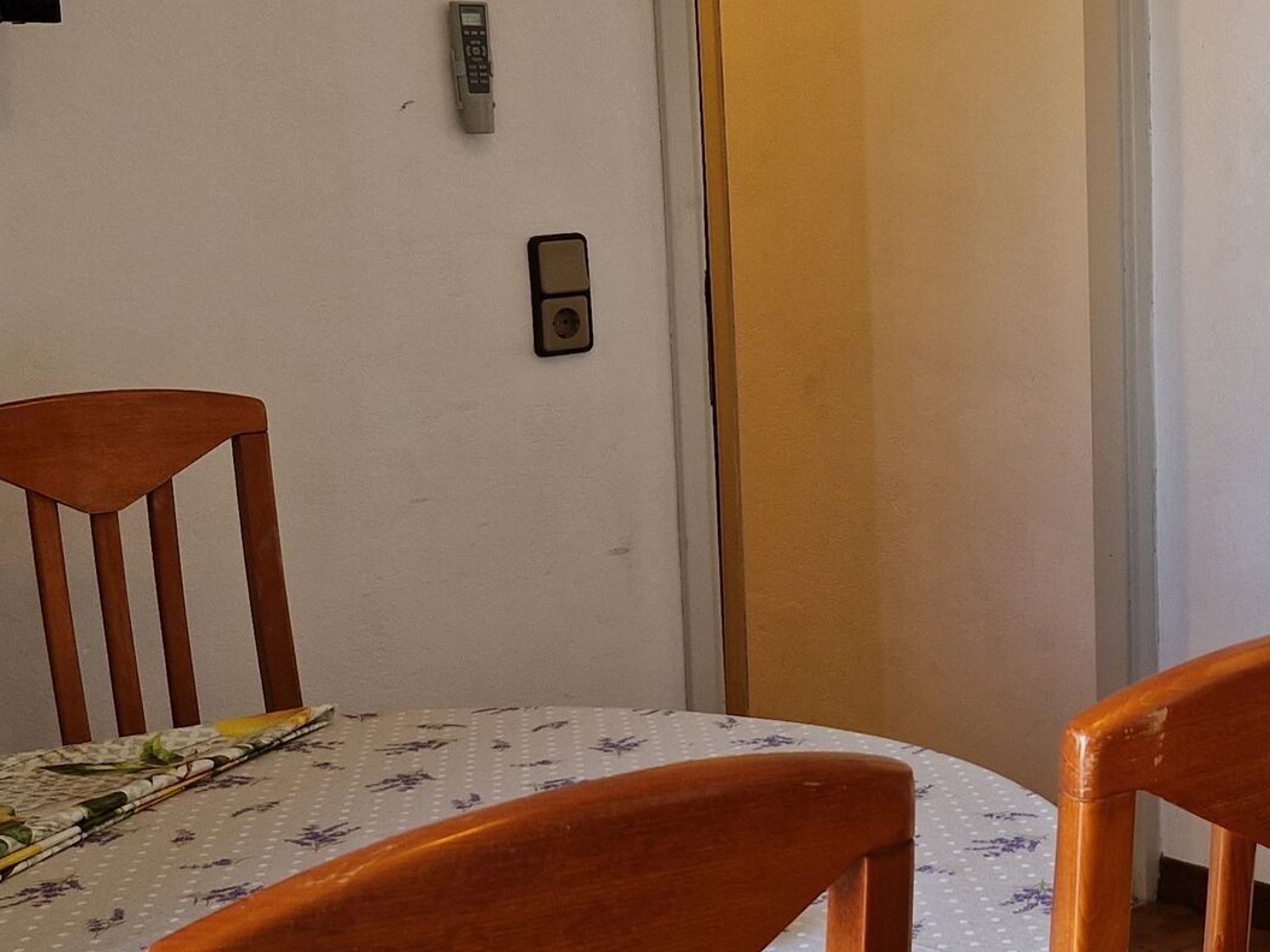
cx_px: 1197
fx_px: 2238
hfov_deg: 30.0
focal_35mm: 61
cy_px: 418
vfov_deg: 24.0
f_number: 1.8
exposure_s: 1/100
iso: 80
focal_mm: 5.4
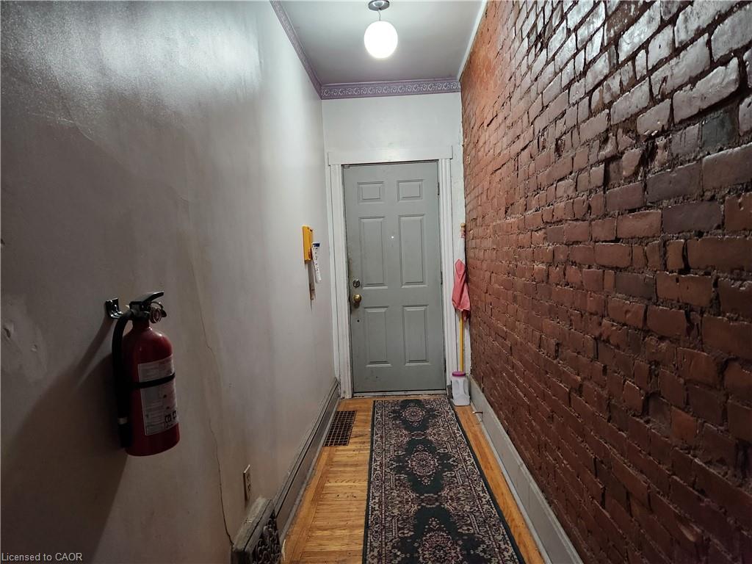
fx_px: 500
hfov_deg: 73.9
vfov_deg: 58.9
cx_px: 376
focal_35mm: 23
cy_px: 282
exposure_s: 1/40
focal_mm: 5.4
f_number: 1.8
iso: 640
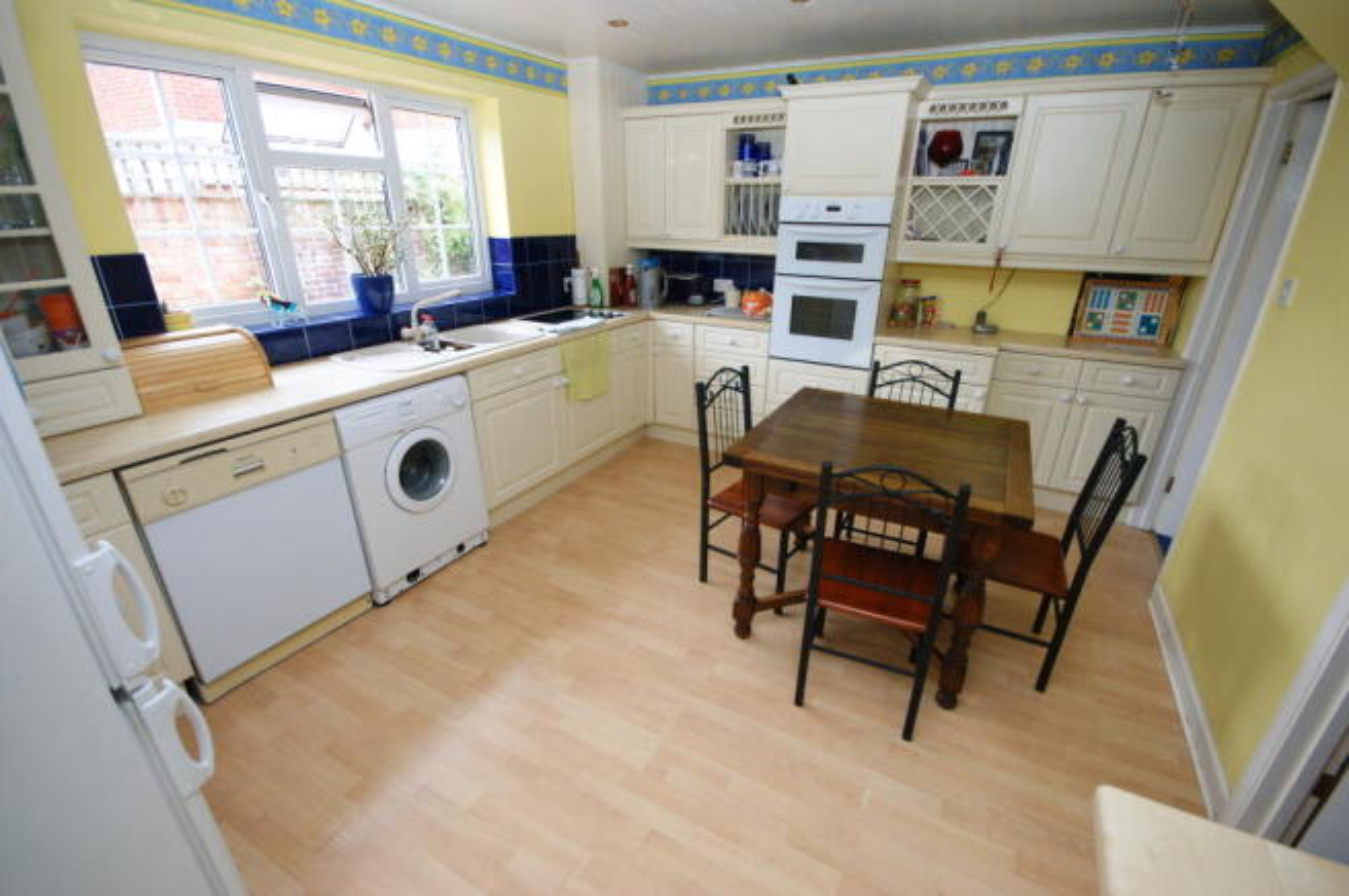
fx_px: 562
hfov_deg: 100.4
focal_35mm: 15
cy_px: 448
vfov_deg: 77.2
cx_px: 674
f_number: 5.6
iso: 400
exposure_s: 1/60
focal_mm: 10
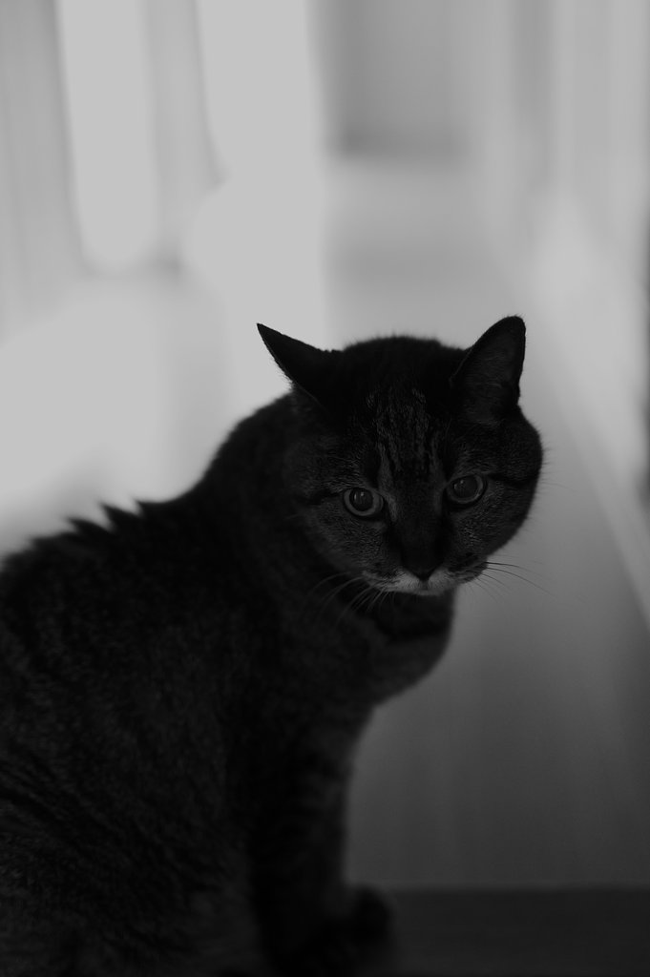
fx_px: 1356
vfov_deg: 39.6
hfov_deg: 26.9
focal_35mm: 50
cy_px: 488
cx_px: 325
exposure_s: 1/60
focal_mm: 50
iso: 4000
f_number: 1.4
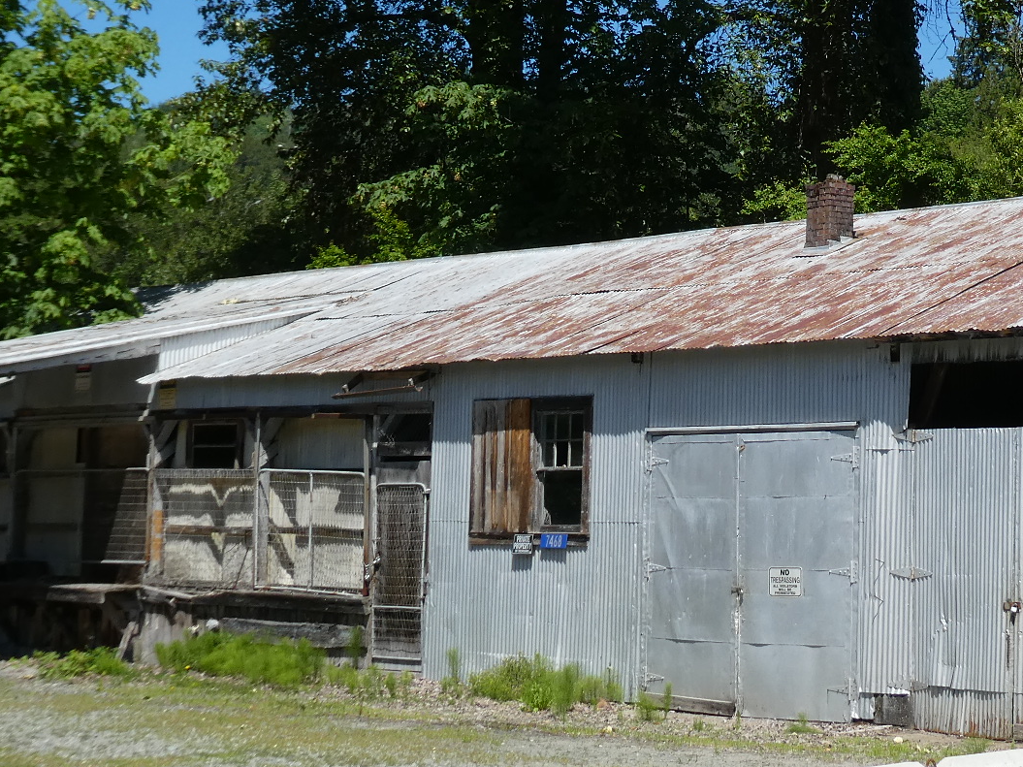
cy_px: 258
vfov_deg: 16.2
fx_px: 2689
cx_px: 896
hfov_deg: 21.1
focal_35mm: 91
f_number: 3.8
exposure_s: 1/640
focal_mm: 7.2
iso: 80
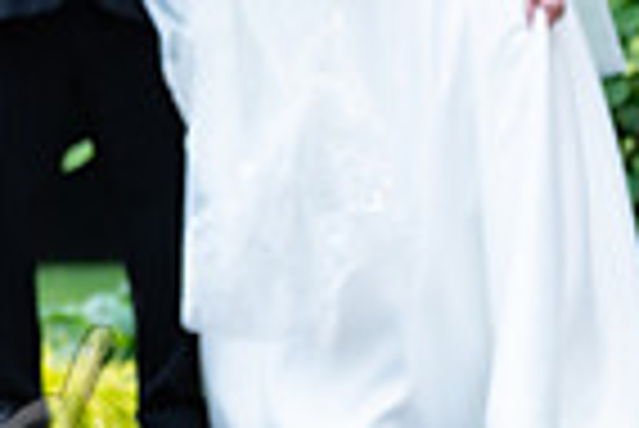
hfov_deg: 6.6
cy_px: 79
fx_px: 5437
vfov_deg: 4.5
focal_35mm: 306
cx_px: -428
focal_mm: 50
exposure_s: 1/200
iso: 250
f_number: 2.8
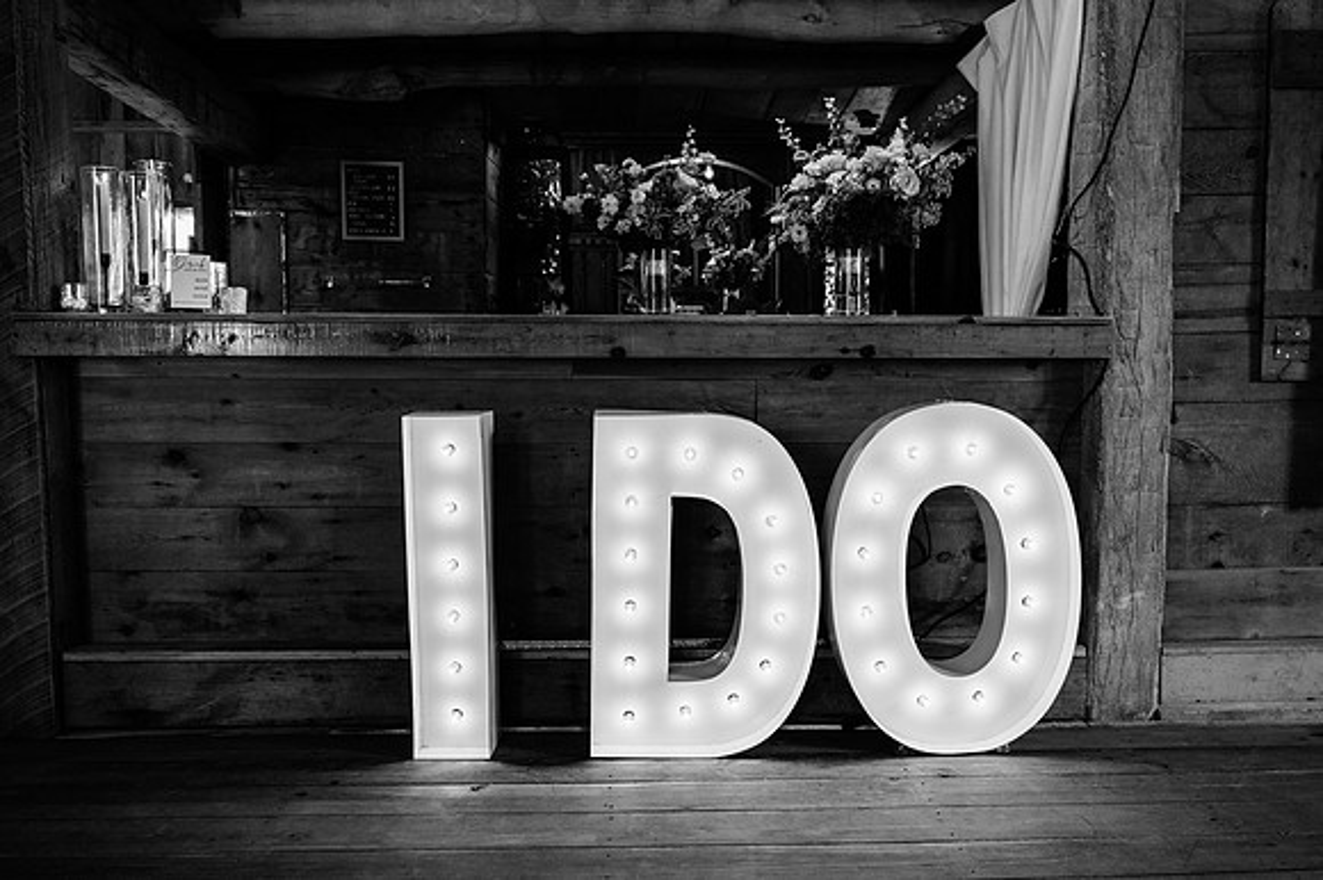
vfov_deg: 43.9
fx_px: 1094
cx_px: 696
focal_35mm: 30
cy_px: 440
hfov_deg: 62.3
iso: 640
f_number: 4.5
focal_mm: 27.5
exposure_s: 1/200
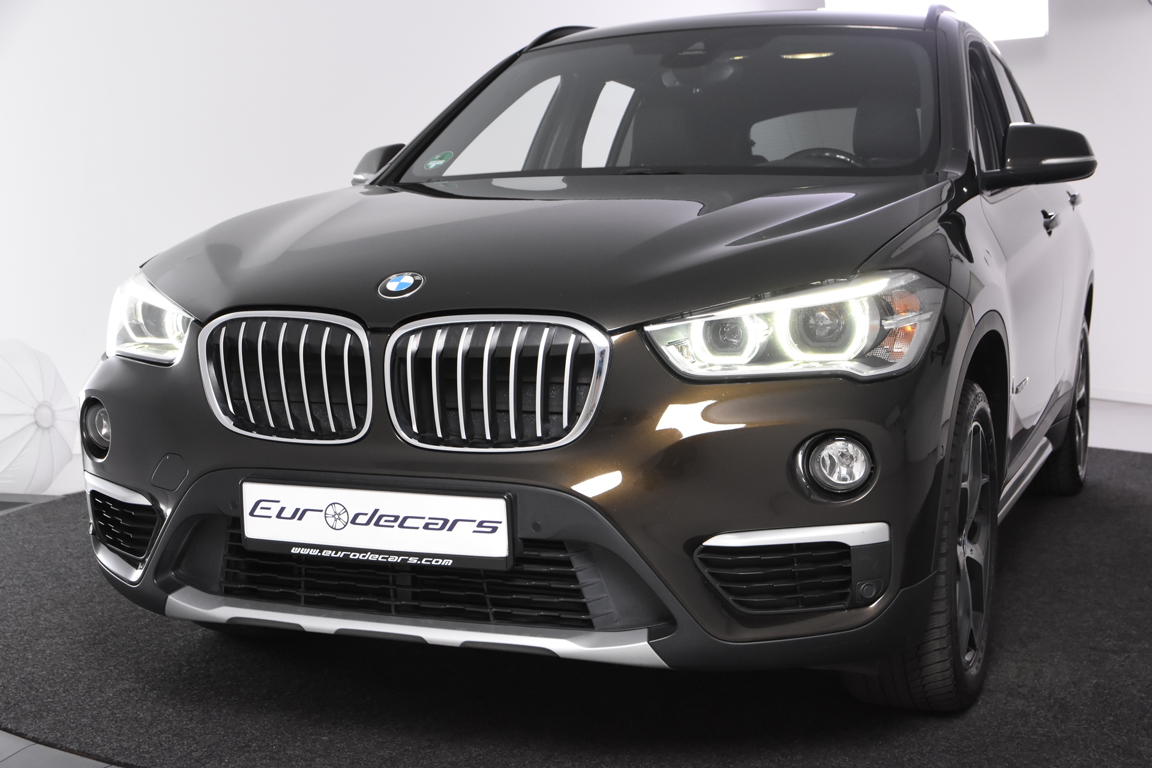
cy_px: 384
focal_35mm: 51
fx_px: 1632
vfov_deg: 26.5
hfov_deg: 38.9
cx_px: 576
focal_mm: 34
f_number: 7.1
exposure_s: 1/50
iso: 1600
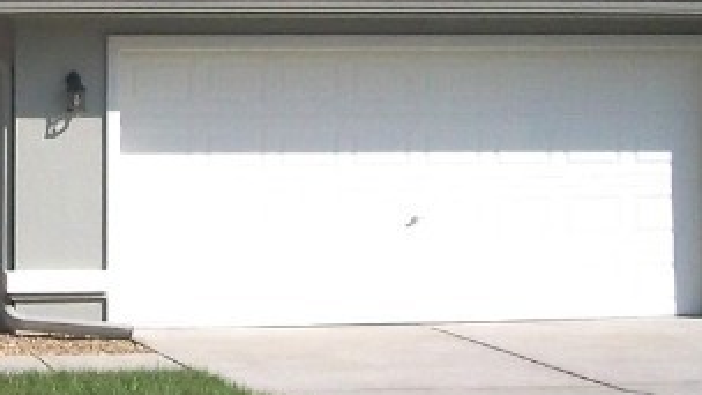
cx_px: -176
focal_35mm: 132
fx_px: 2457
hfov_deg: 15.6
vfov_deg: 9.1
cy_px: 37
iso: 80
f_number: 4.8
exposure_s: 1/800
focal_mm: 6
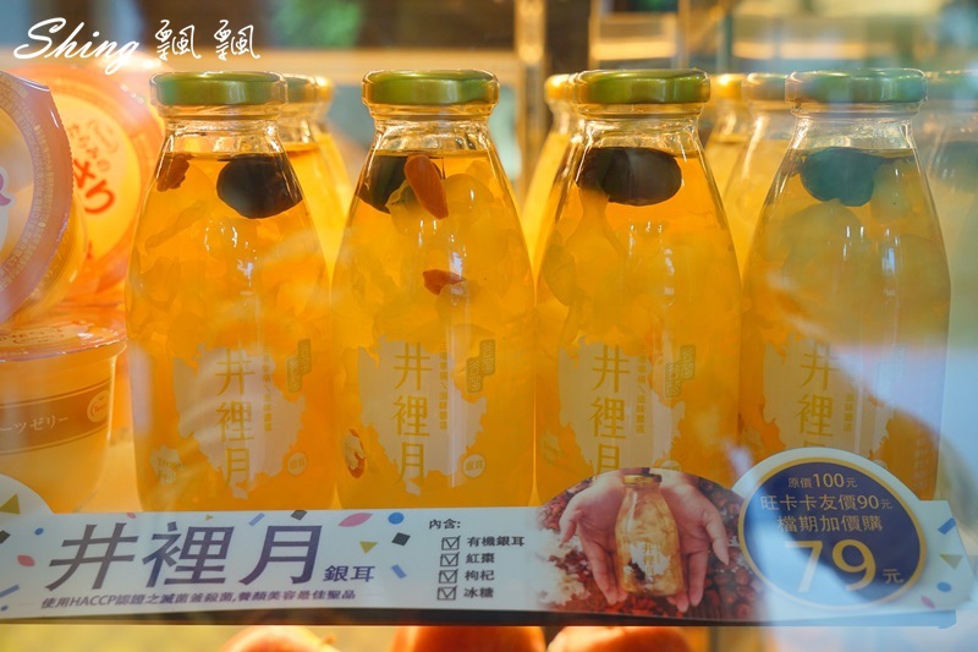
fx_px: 1114
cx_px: 489
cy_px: 326
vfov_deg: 32.6
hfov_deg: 47.4
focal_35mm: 41
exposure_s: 1/60
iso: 640
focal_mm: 41
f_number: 5.6
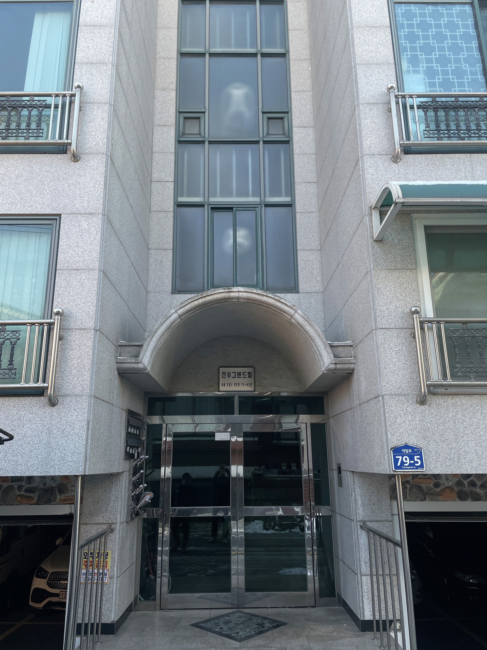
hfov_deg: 53.1
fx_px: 488
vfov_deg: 67.3
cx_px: 244
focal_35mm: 26
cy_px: 325
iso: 32
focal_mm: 4.2
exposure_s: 1/409
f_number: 1.6
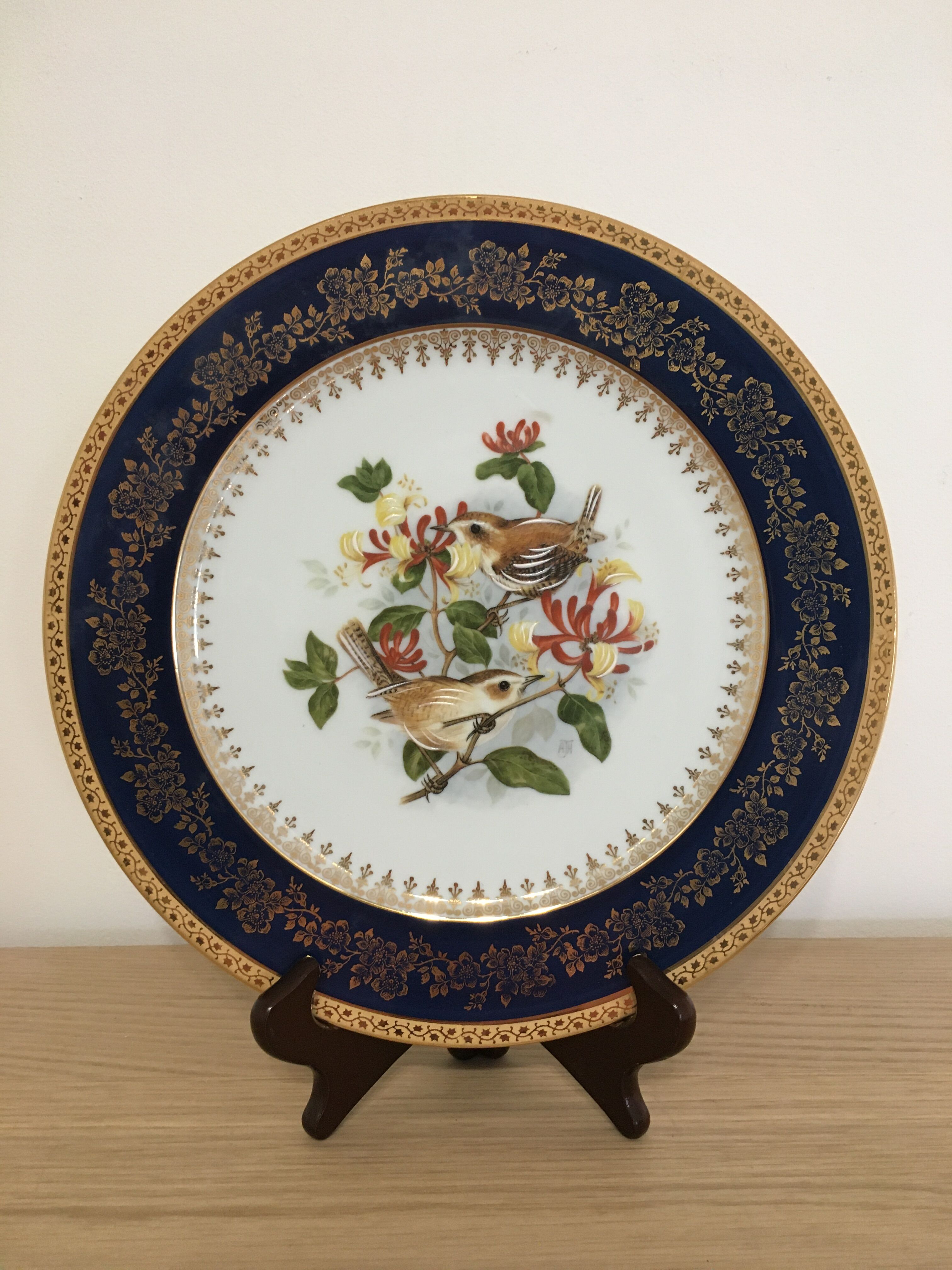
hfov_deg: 48.2
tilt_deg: -7.9
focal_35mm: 29
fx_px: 1063
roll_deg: +0.3
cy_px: 635
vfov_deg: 61.7
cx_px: 476
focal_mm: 4.15
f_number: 2.2
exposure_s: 1/33
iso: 160
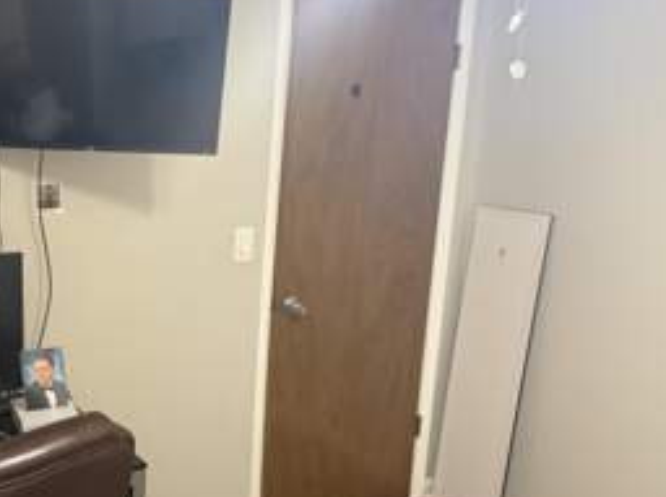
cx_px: 73
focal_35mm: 45
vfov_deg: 32.0
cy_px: 295
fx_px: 864
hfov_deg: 39.3
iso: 500
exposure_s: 1/60
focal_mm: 6.76
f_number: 1.78
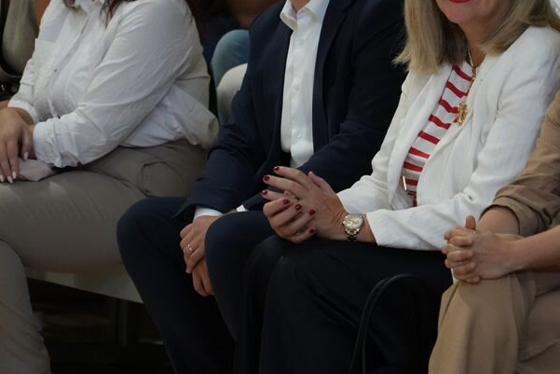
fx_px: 6363
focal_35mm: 409
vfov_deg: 3.4
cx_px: 389
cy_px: 75
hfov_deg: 5.0
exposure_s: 1/250
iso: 6400
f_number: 6.3
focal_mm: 240
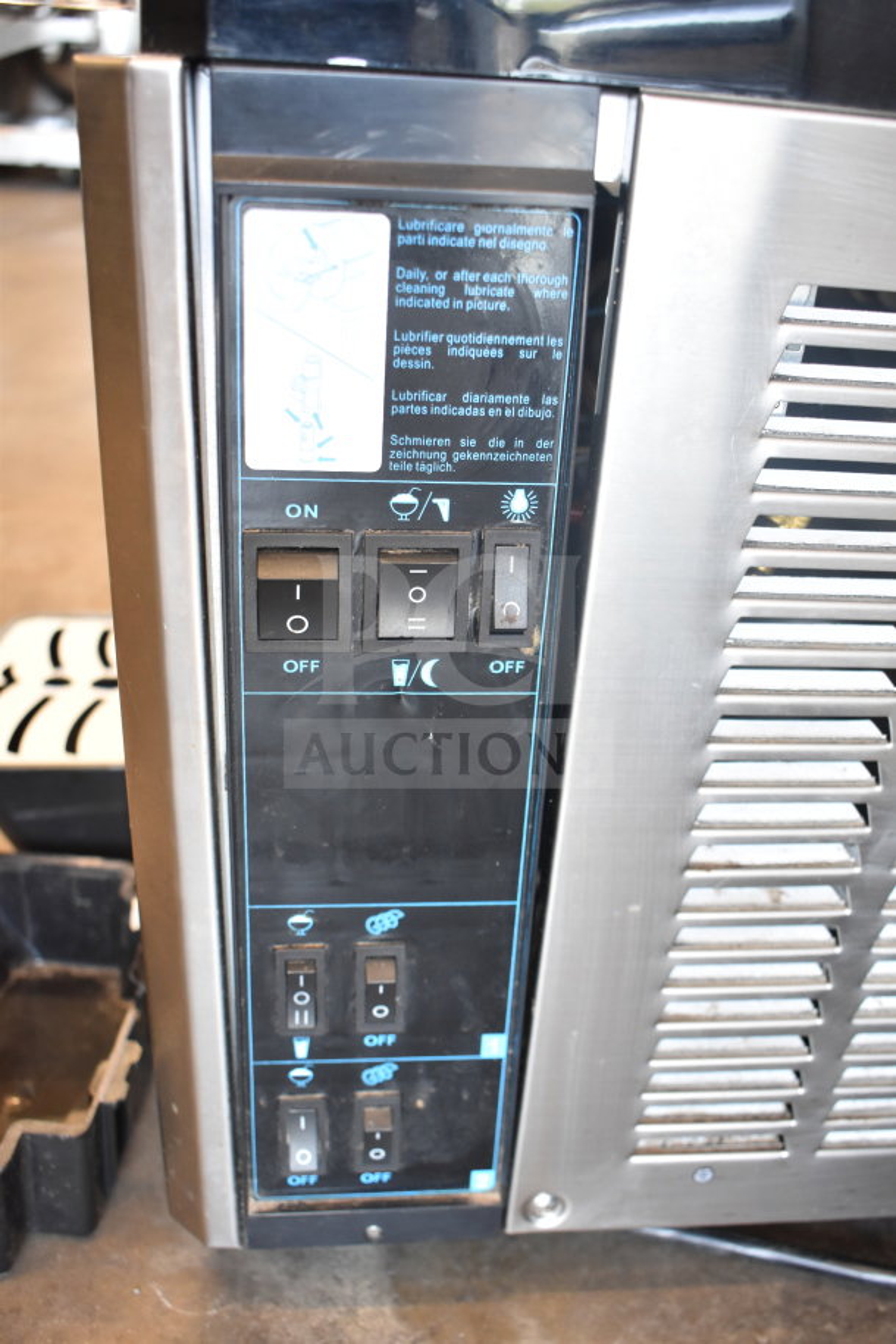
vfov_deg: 55.1
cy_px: 672
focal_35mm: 34
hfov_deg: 38.4
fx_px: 1288
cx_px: 448
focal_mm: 23
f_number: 3.8
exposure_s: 1/40
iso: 1250
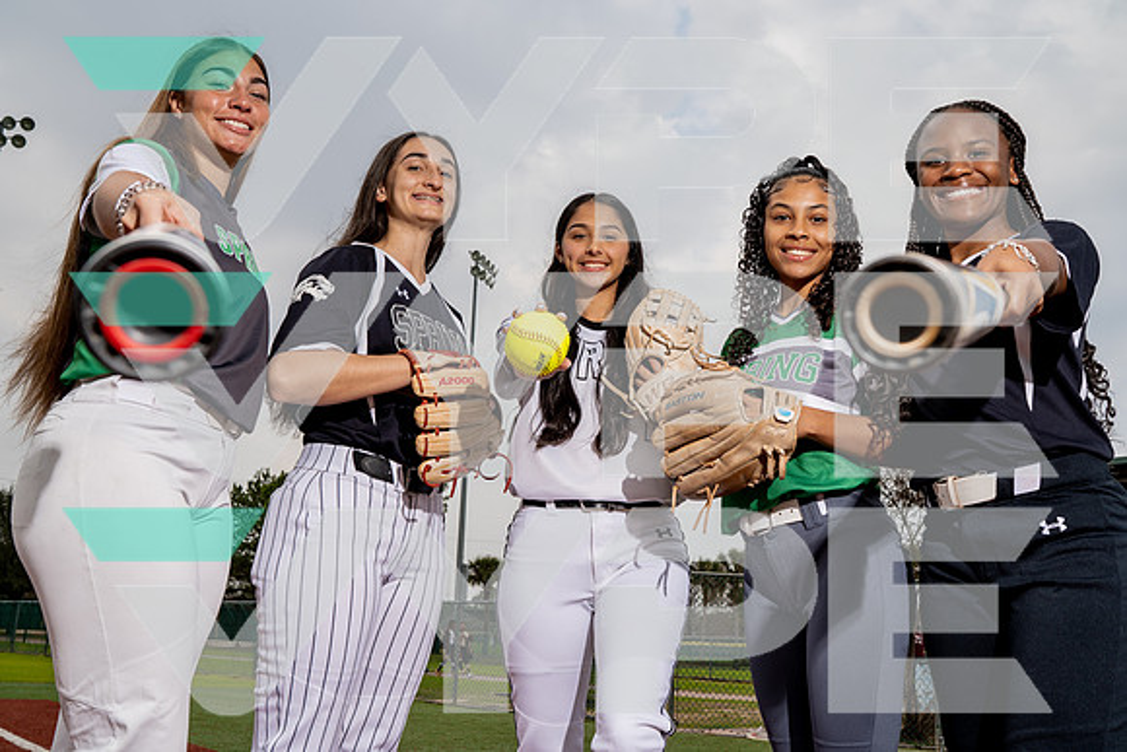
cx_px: 564
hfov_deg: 54.4
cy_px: 376
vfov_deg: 37.9
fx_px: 1096
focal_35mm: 35
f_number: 8
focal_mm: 35
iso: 125
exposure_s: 1/250
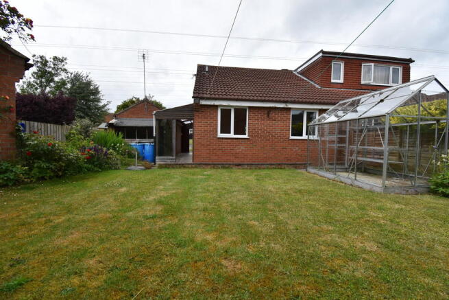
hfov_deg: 100.4
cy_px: 150
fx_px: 187
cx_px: 224
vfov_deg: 77.4
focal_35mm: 15
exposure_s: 1/500
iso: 200
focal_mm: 10
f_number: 8
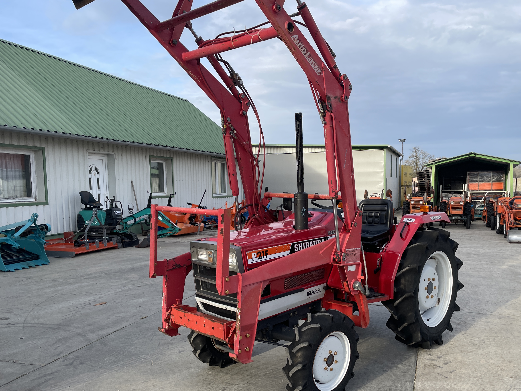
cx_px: 282
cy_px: 221
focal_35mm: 31
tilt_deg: -4.8
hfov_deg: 58.3
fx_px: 467
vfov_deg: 45.3
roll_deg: +1.0
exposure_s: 1/1092
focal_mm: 4.2
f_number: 1.6
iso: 32
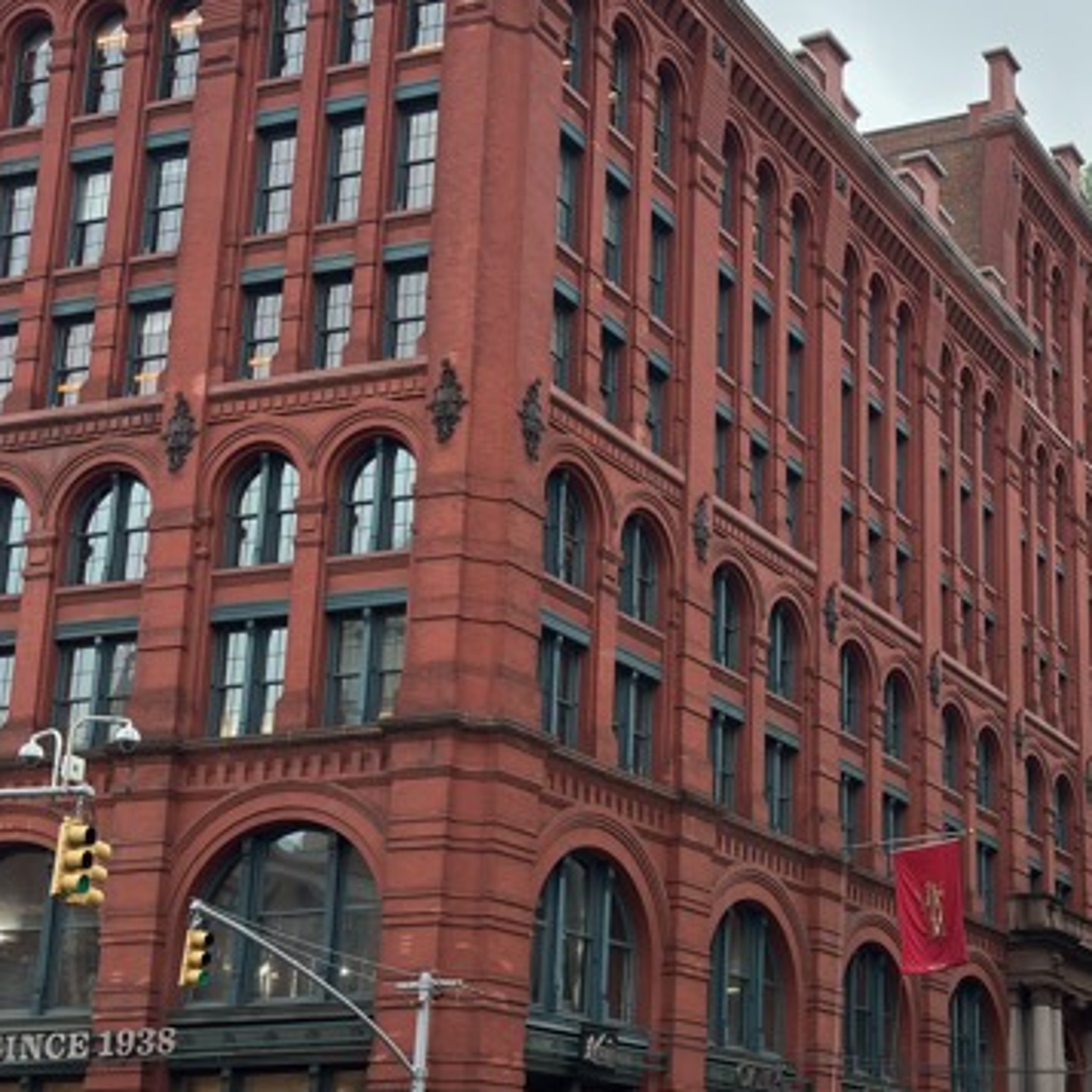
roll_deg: +0.4
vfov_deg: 29.5
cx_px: 878
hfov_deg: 28.9
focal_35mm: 58
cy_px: 665
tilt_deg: +15.6
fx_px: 2070
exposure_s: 1/121
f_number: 1.6
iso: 64
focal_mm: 5.96
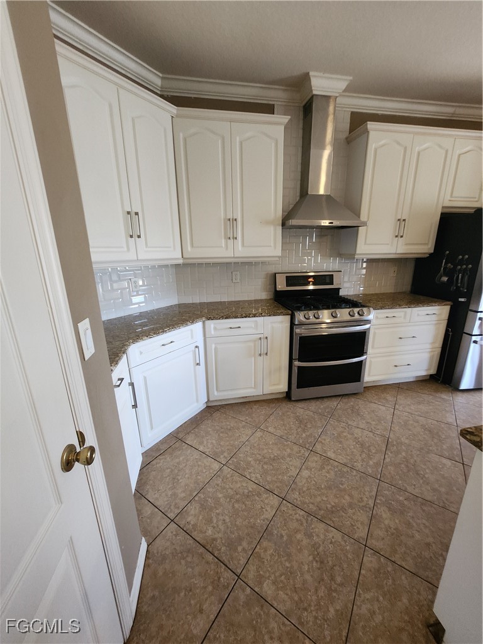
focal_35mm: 13
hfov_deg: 89.9
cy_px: 322
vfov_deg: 106.2
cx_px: 242
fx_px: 242
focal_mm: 1.74
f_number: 2.2
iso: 400
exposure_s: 1/30
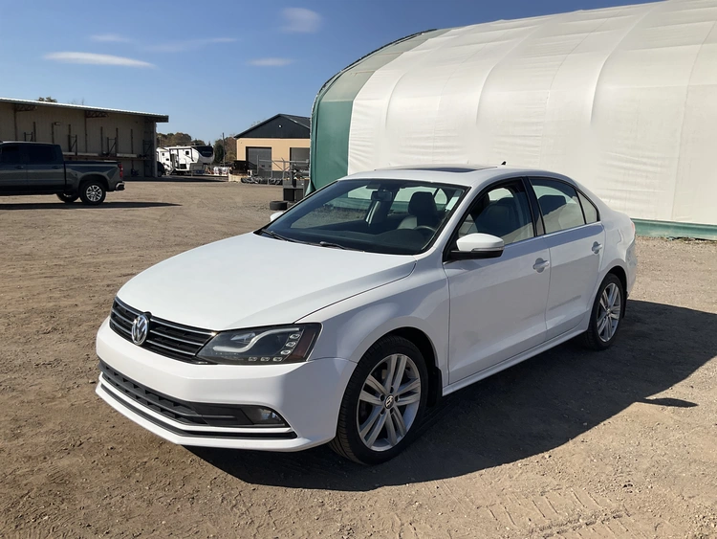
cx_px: 358
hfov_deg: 61.6
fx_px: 601
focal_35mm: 29
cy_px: 270
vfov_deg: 48.3
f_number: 1.8
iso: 25
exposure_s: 1/4065
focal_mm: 3
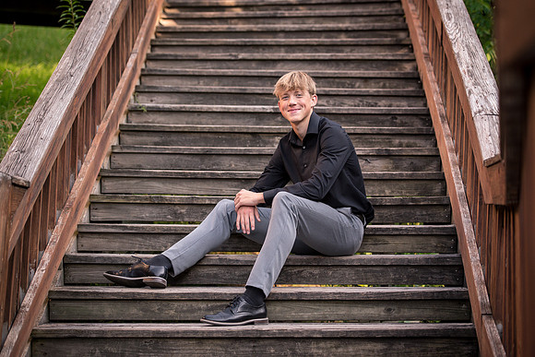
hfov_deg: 22.8
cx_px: 268
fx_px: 1327
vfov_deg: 15.3
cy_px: 178
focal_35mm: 89
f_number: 3.2
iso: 800
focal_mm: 86
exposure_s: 1/640
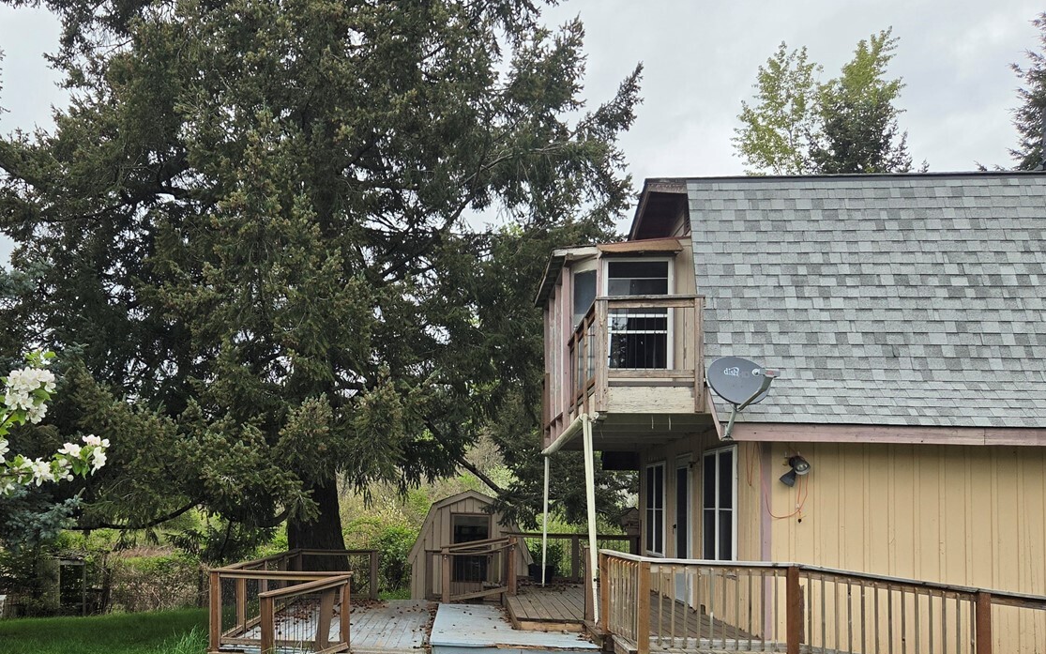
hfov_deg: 54.5
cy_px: 472
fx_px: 998
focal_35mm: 35
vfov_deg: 35.6
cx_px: 374
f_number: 1.8
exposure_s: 1/4010
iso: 80
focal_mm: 5.4
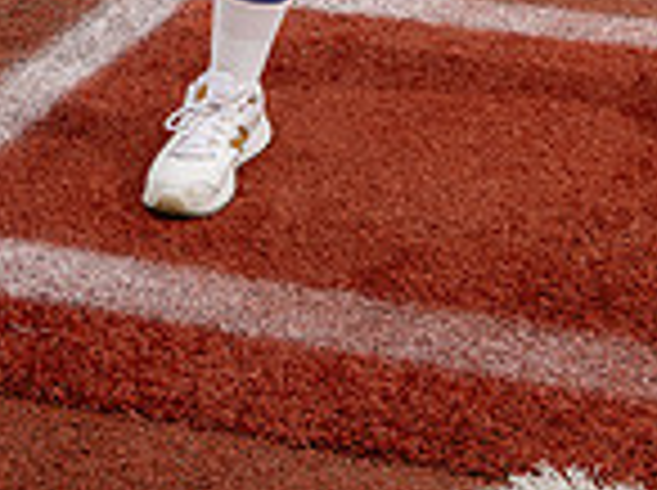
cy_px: -512
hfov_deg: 18.8
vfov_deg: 12.4
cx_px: 513
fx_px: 1971
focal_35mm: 104
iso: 125
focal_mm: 35
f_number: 8
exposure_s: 1/250
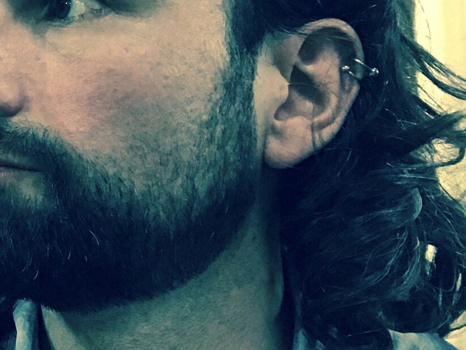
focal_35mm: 75
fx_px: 1010
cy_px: 110
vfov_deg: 19.6
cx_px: -51
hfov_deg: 24.2
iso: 640
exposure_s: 1/17
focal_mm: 2.87
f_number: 2.2
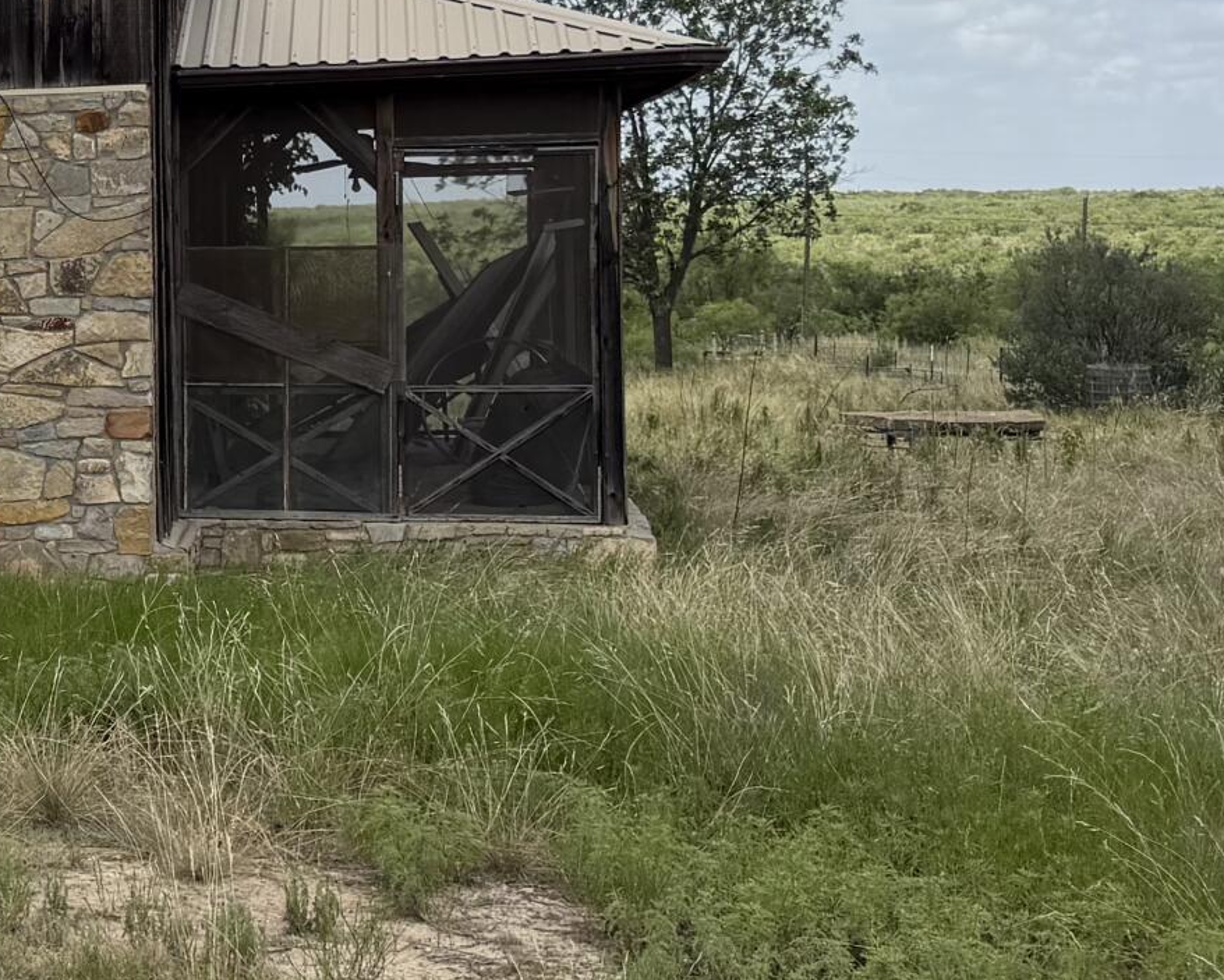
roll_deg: +1.1
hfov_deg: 21.5
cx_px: -382
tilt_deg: -2.9
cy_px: 279
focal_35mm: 80
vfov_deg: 19.1
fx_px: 2899
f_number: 1.78
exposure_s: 1/5319
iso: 80
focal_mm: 6.76
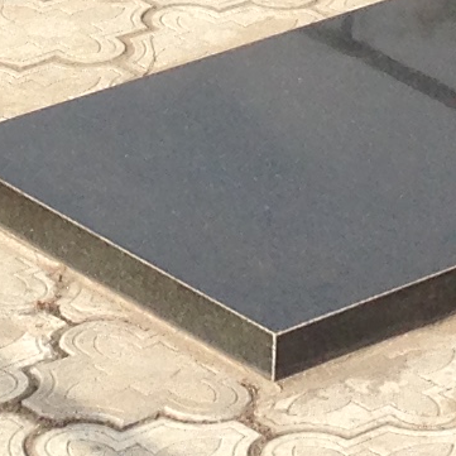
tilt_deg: -18.9
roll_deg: -0.5
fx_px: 3935
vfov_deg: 6.6
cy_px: -144
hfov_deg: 6.6
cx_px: 85
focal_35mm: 264
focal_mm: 4.12
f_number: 2.4
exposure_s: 1/847
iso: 50
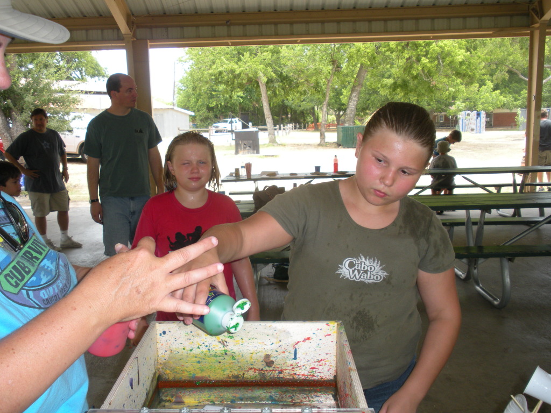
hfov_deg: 51.4
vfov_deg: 39.7
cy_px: 206
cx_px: 276
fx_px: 573
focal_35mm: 36
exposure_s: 1/117
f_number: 3.5
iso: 88
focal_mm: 6.3
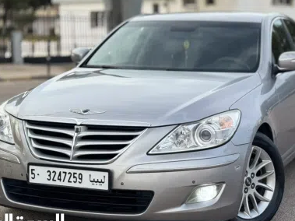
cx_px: 181
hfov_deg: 24.1
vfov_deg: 18.2
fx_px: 690
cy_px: 101
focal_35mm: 81
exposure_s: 1/1724
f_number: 1.78
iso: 64
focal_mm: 6.76
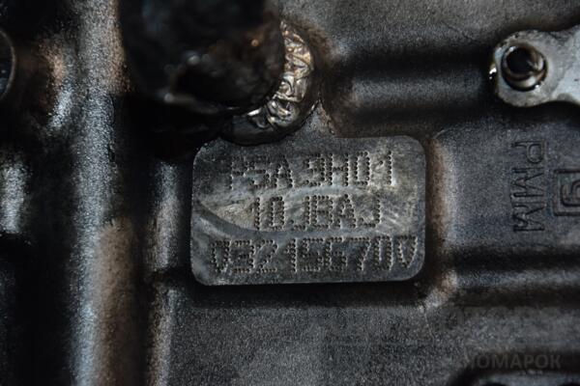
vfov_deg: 8.7
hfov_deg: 13.0
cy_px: 193
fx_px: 2537
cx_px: 290
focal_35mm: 158
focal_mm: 105
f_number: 5.6
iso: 800
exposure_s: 1/60
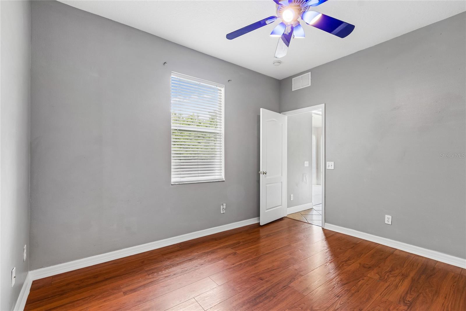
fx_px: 194
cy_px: 156
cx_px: 233
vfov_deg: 77.3
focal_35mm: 15
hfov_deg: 100.4
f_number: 7.1
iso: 100
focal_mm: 10
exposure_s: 1/6
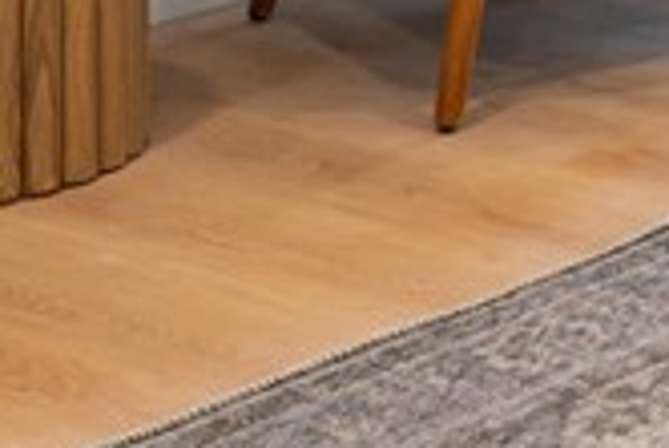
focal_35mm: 148
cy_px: -733
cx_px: 1205
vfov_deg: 8.3
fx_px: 2753
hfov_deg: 12.6
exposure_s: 1/4
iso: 320
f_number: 8
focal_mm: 24
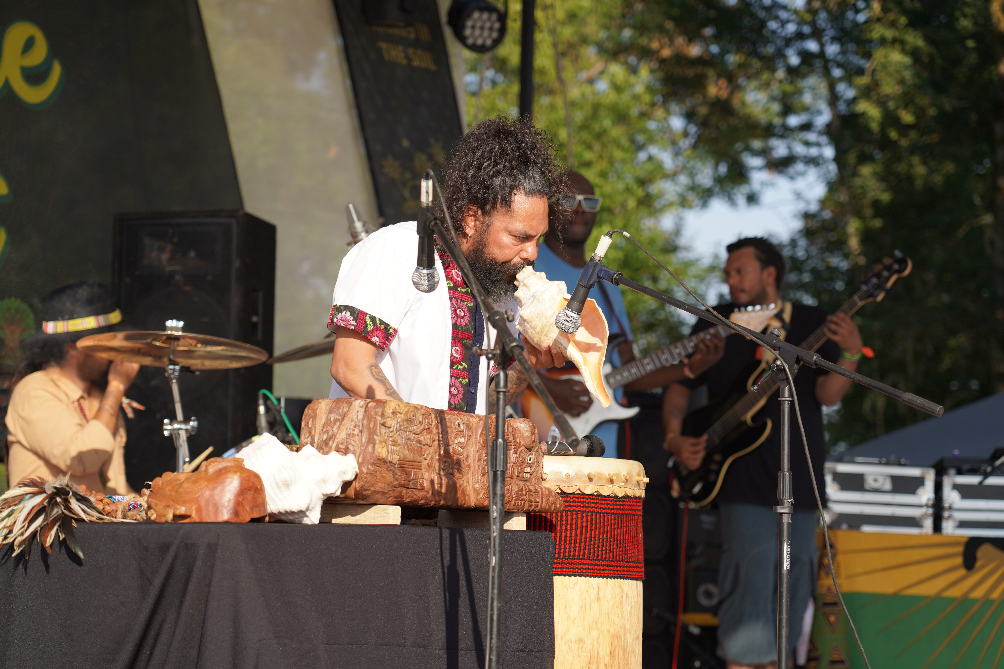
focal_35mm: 105
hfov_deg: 19.5
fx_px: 2928
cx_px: 502
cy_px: 334
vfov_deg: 13.0
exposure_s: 1/400
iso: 100
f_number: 4.5
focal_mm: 105
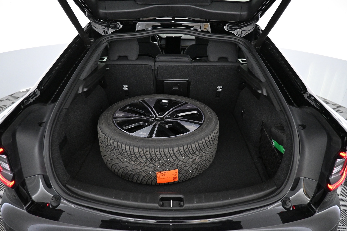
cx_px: 174
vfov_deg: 53.1
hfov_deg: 73.7
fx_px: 231
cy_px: 116
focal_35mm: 24
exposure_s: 1/80
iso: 4000
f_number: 3.5
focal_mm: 16
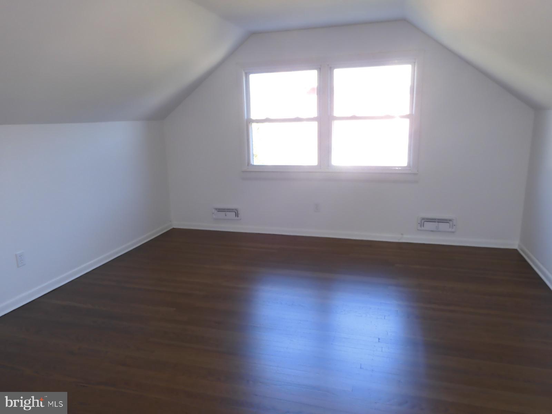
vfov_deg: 56.8
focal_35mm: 24
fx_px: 383
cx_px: 276
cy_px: 207
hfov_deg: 71.6
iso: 110
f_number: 3.4
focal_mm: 4.3
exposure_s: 1/30
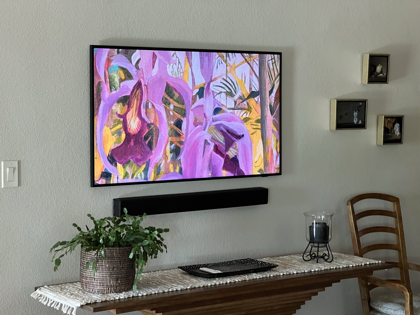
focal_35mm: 77
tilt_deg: -3.1
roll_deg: +0.1
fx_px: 934
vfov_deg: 19.1
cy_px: 158
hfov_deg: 25.3
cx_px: 210
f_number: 2.8
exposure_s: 1/40
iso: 800
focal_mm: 9
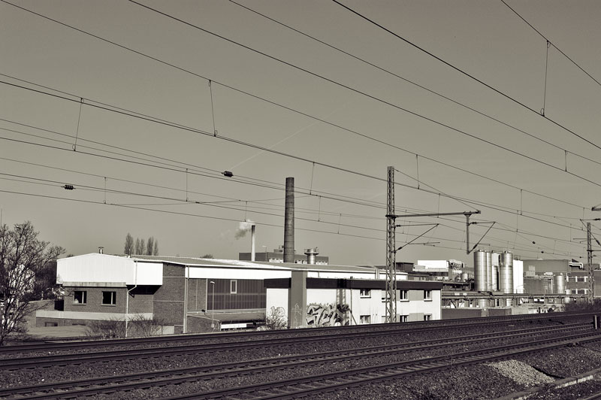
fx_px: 751
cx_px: 300
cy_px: 200
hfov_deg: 43.6
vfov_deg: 29.8
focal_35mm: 45
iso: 100
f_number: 16
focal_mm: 30
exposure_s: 1/250
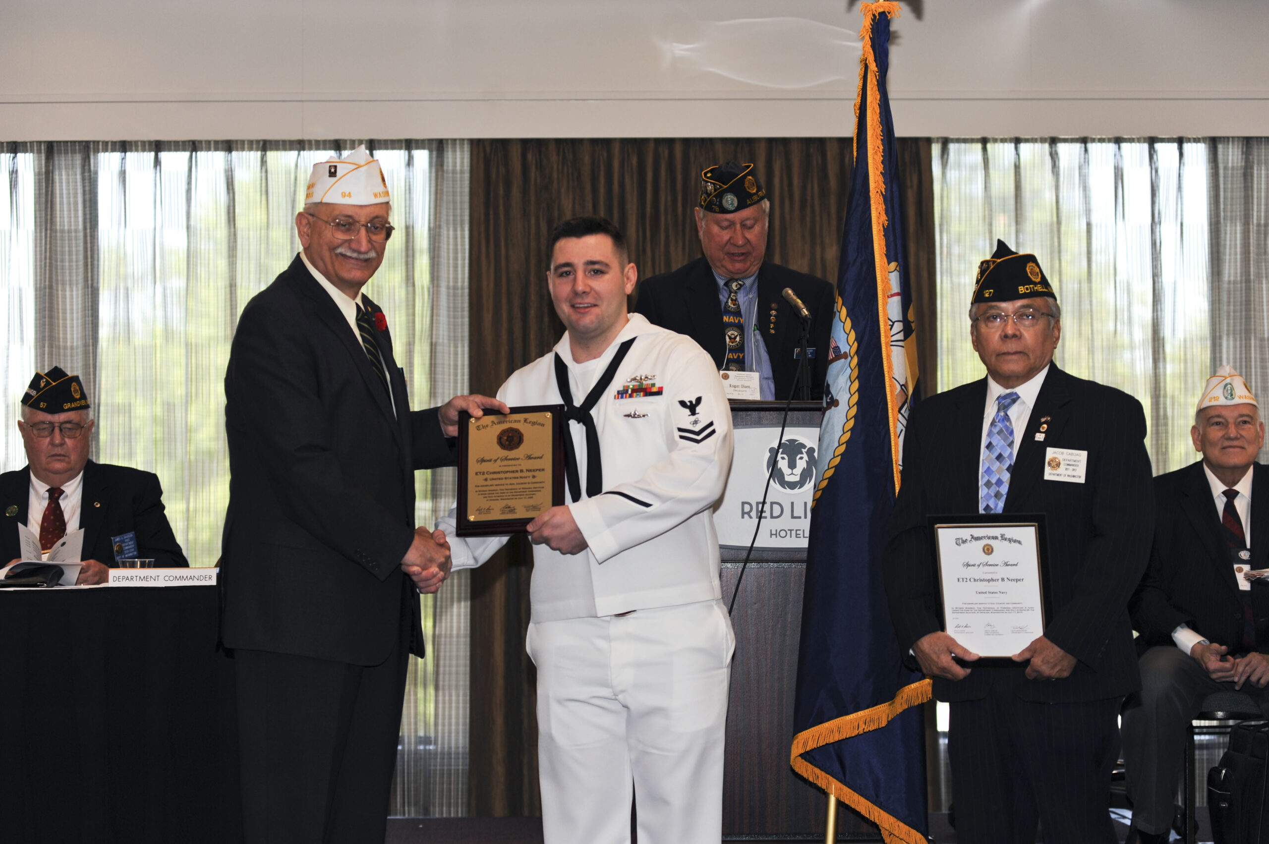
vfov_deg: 15.9
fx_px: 3029
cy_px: 422
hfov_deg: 23.7
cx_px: 634
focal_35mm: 86
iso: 200
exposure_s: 1/200
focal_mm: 86
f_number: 3.5
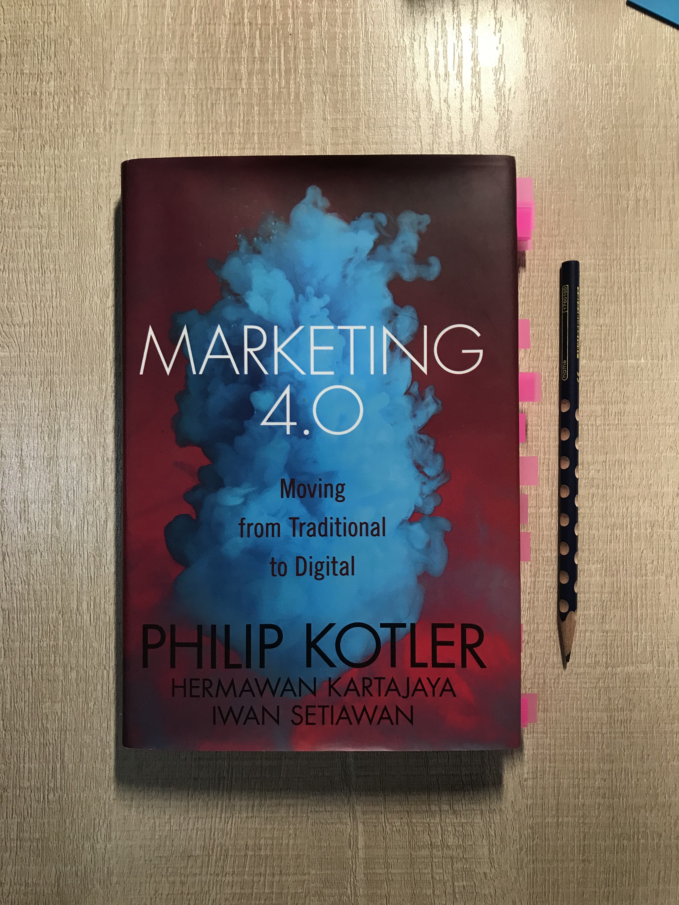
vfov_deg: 63.4
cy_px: 452
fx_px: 732
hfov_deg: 49.7
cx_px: 340
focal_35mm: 28
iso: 25
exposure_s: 1/33
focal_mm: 3.99
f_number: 1.8
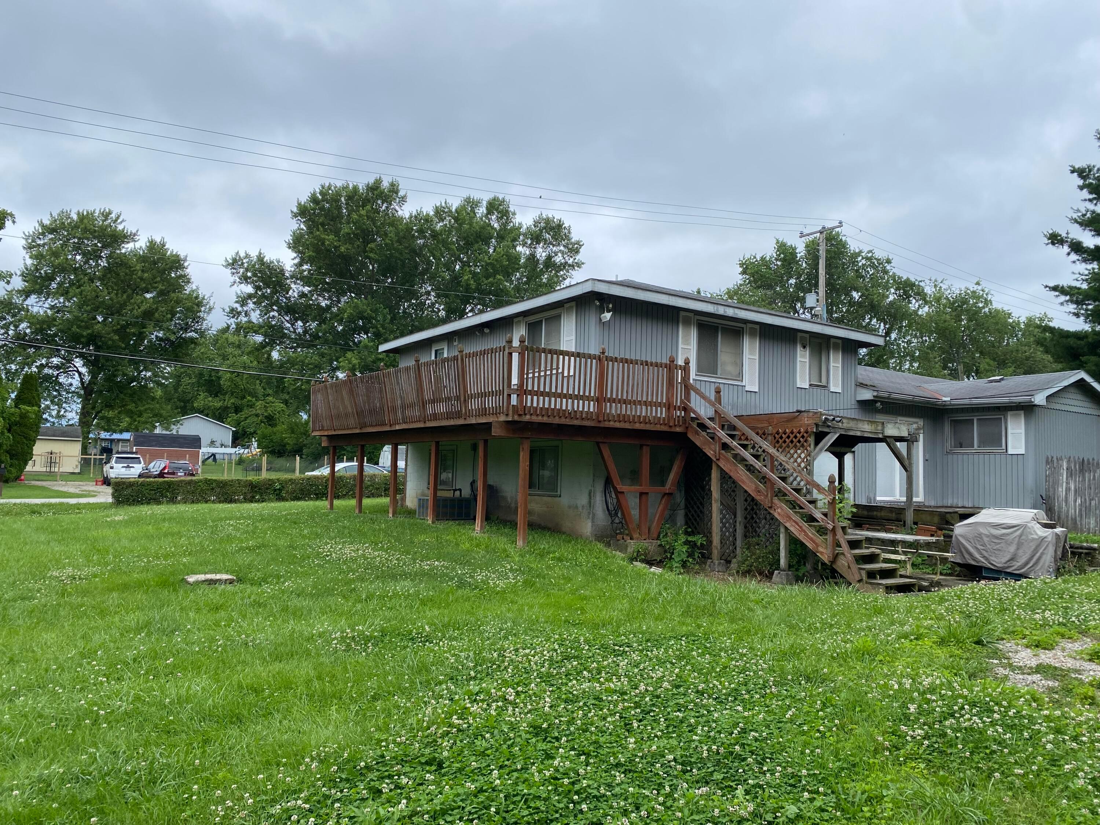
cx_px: 550
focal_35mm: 26
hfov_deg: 67.3
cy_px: 412
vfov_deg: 53.1
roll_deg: -2.4
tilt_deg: +4.9
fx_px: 826
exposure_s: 1/877
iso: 32
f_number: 1.8
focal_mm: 4.25
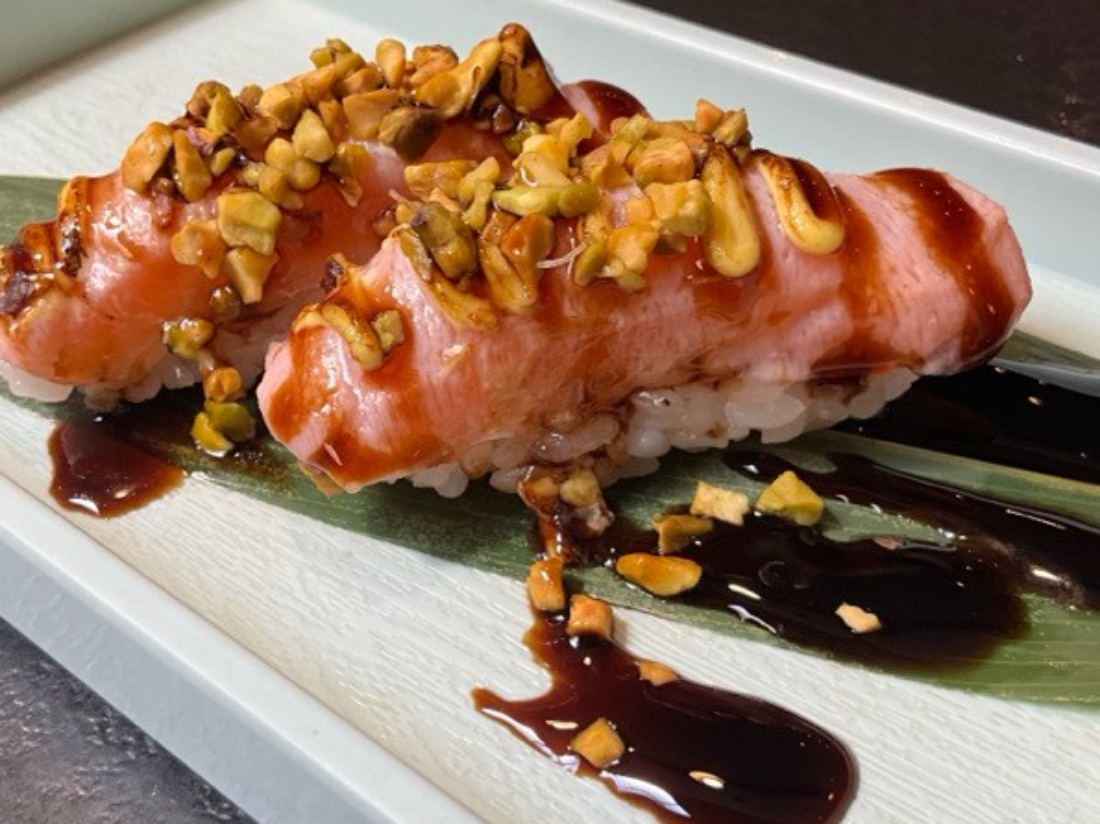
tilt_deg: -39.6
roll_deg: -1.9
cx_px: 516
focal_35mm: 39
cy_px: 299
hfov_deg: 47.8
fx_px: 1239
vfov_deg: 36.6
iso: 40
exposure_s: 1/100
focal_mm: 3
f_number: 1.8
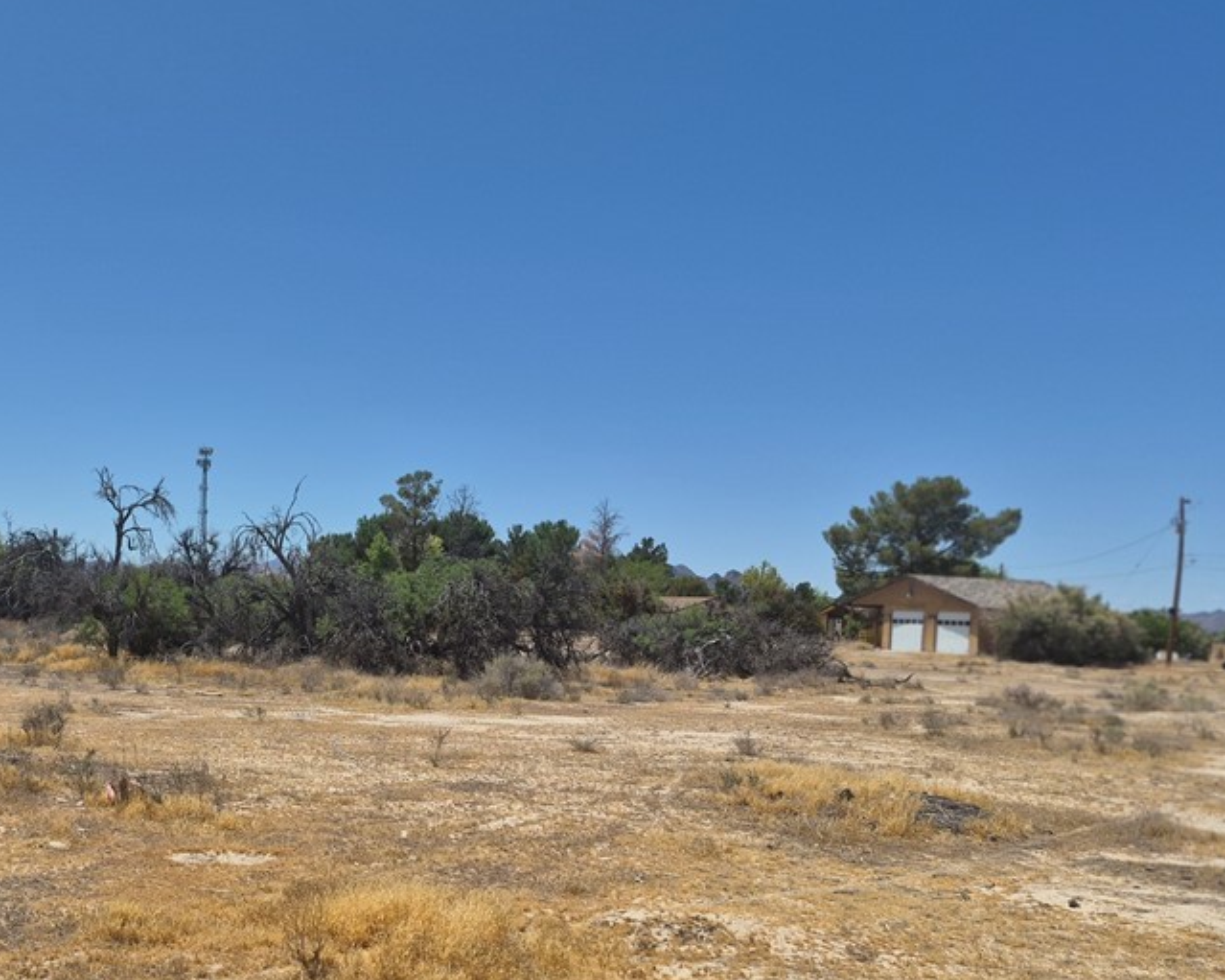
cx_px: 295
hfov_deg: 48.2
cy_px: 658
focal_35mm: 36
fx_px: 1305
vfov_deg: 40.6
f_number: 1.8
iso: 64
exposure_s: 1/7696
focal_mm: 5.4
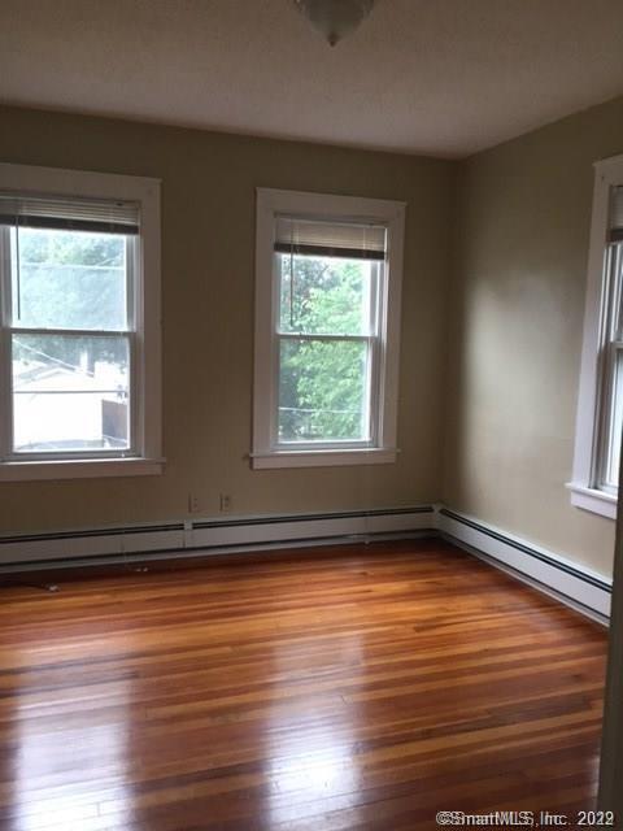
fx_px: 696
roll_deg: -1.1
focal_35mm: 29
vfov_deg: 61.7
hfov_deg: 48.2
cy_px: 416
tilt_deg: -5.1
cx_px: 312
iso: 80
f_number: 2.2
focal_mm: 4.15
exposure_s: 1/30
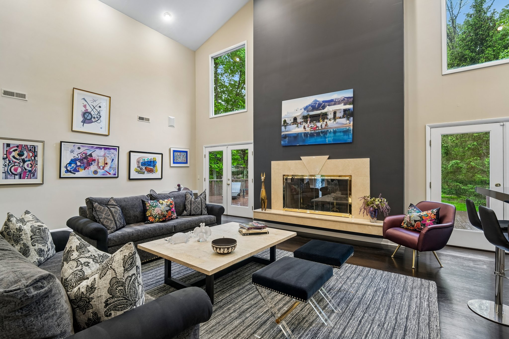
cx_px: 254
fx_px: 226
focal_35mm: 16
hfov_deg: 96.7
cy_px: 170
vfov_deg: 73.7
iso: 400
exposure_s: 1/1.25
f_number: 8
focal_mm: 16
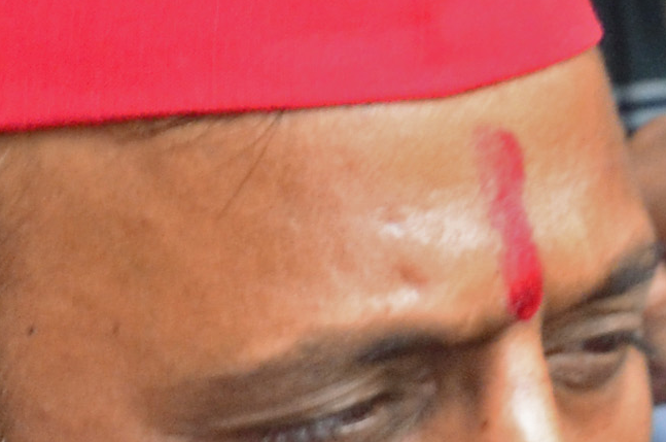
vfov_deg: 5.5
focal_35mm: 240
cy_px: 1045
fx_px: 4429
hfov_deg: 8.1
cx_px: -728
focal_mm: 21
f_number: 5
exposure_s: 1/125
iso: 800
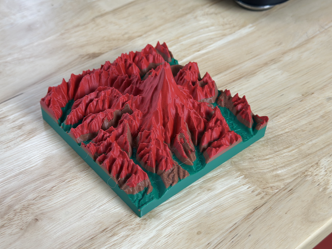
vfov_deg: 27.0
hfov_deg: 35.5
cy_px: 128
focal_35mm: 54
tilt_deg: -46.3
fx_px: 518
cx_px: 152
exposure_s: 1/60
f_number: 1.78
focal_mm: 6.86
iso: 125
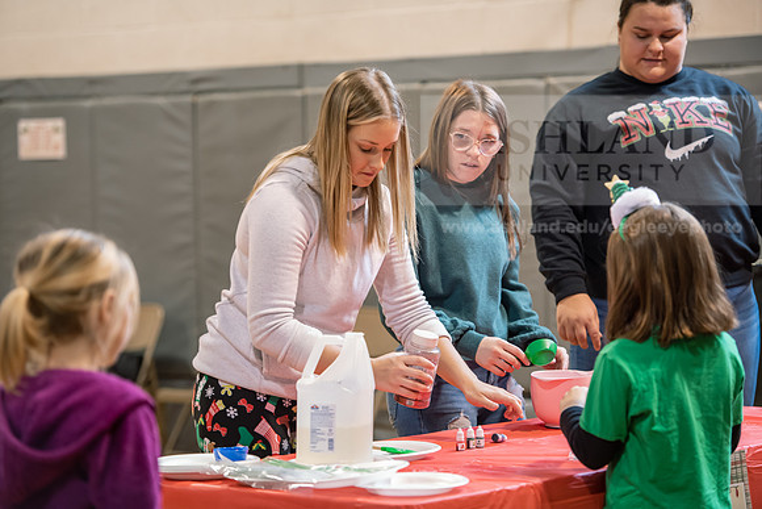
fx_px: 2646
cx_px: 381
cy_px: 254
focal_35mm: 125
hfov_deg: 16.4
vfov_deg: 11.0
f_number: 3.2
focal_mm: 125
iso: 1250
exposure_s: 1/160
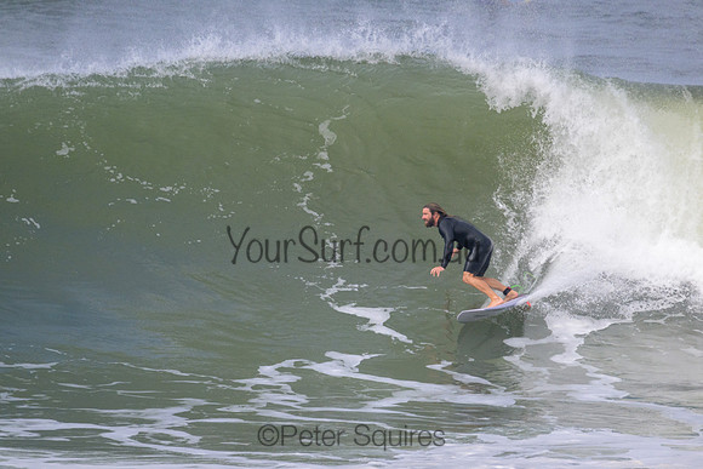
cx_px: 399
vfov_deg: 1.5
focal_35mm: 908
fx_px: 17744
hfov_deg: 2.3
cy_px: 266
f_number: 11
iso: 1400
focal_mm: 800
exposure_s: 1/2000
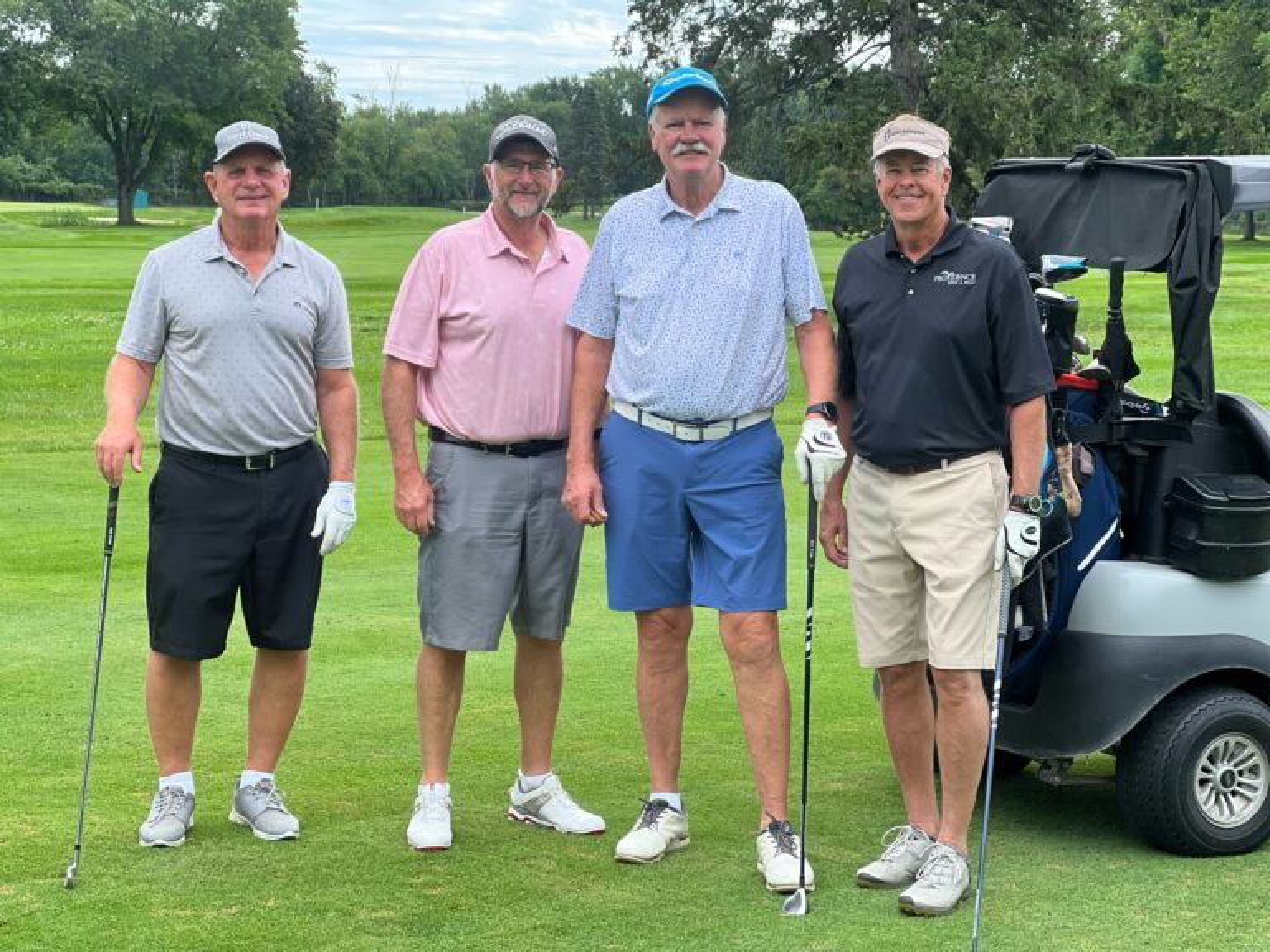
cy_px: 476
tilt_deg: -5.0
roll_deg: -1.1
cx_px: 635
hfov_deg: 25.3
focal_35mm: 77
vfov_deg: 19.1
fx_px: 2825
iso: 25
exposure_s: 1/177
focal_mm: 9
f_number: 2.8
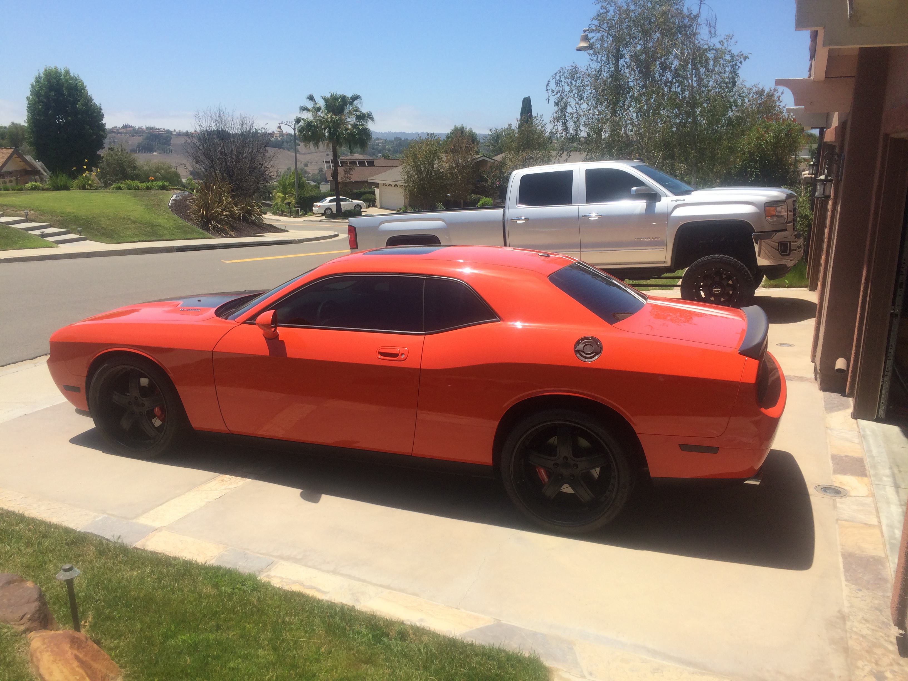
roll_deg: -0.7
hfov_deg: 61.7
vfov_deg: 48.2
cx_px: 454
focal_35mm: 29
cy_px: 340
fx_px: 761
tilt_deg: -13.1
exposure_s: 1/1786
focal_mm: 4.15
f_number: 2.2
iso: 32
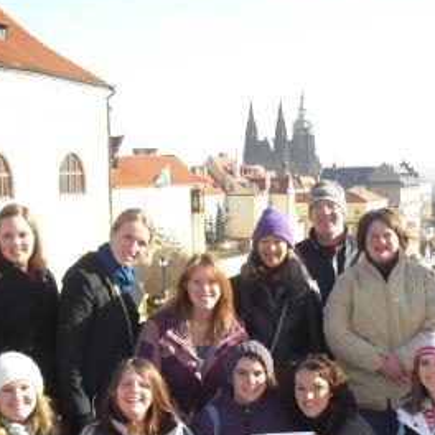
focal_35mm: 77
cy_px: 320
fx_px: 1095
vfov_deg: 22.3
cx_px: 241
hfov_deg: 22.5
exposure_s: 1/1000
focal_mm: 6.3
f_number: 3.1
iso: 200
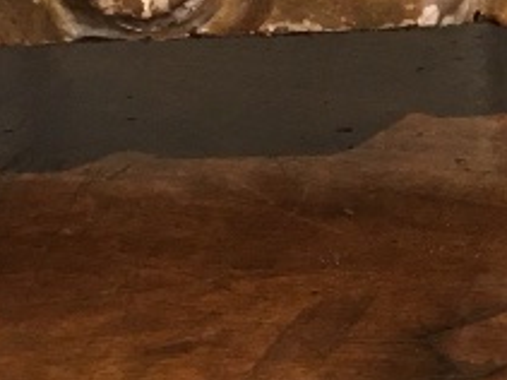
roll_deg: +0.8
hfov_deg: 10.9
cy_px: -173
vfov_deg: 8.8
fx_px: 2415
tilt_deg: -18.5
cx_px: 1031
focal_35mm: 165
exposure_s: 1/17
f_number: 2.2
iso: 80
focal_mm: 4.15
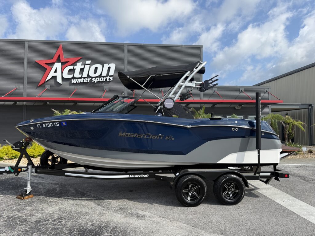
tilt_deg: +3.3
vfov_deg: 56.8
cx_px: 158
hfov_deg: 71.6
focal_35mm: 24
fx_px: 218
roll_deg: -0.3
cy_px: 118
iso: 80
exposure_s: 1/3425
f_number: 1.78
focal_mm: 6.76
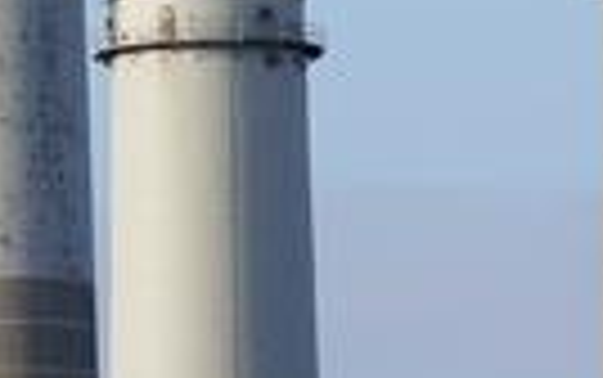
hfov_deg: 1.3
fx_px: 25675
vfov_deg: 0.8
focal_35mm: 1561
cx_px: 351
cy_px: -304
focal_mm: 400
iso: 400
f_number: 5.6
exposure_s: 1/1600
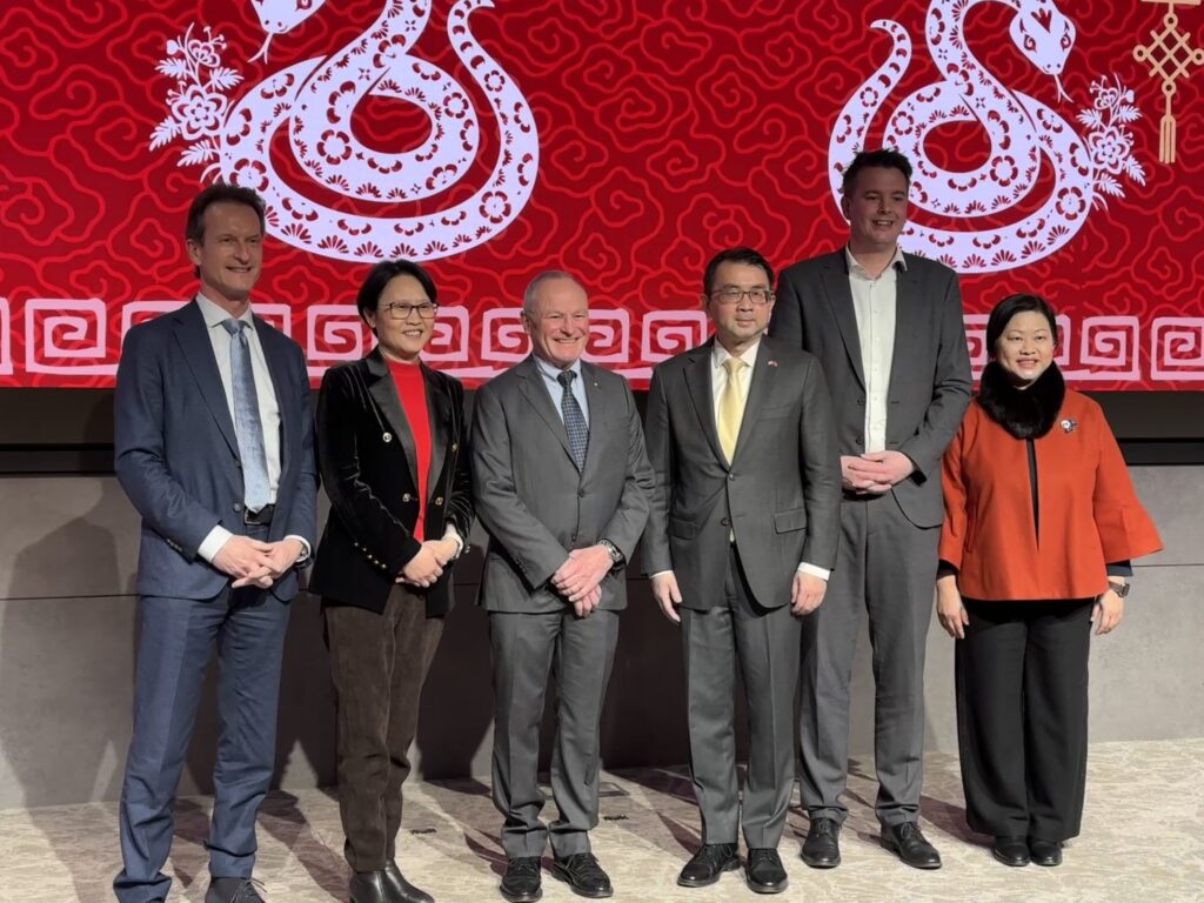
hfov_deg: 39.7
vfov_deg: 30.3
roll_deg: -0.9
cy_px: 452
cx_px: 602
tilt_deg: -2.2
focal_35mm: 48
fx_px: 1670
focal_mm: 6.86
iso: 80
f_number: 1.78
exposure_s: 1/63
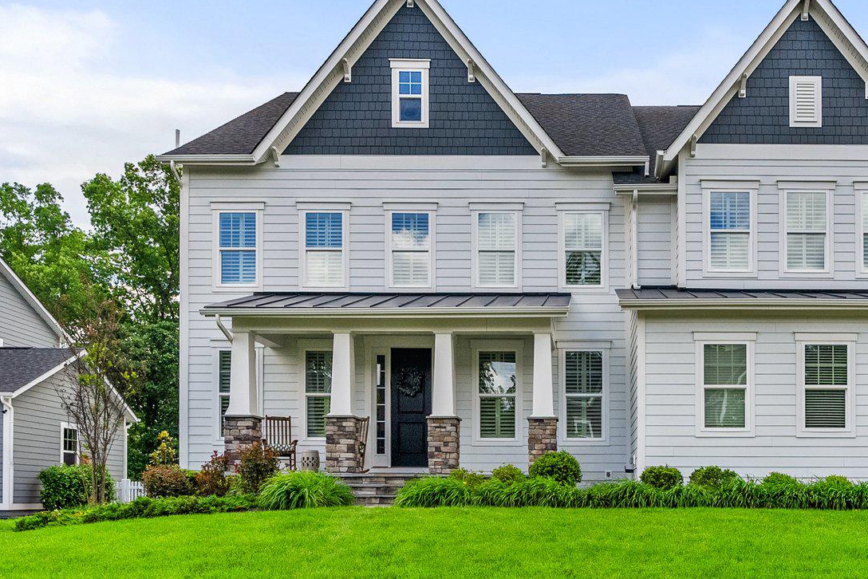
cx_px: 589
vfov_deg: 41.1
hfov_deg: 57.2
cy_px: 256
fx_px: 772
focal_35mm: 32
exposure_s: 1/1250
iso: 640
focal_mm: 17
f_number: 8
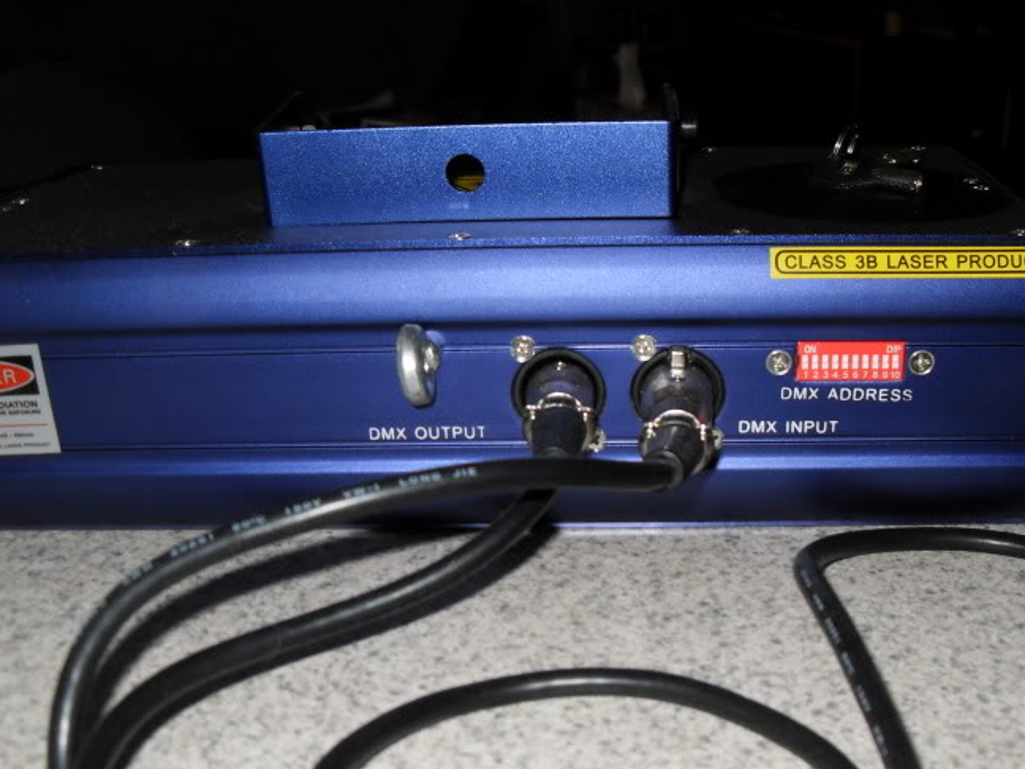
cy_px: 460
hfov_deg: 44.7
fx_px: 1244
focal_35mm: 42
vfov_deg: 34.2
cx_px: 560
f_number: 2.8
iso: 100
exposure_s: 1/45
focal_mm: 6.3
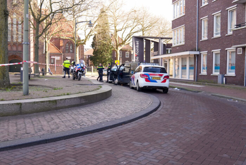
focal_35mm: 36
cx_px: 123
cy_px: 82
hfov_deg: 53.1
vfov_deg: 36.9
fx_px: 246
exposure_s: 1/500
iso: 250
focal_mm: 24
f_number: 2.8
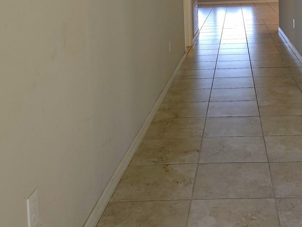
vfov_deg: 26.5
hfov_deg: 35.9
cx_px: 230
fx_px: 454
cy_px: -2
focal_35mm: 52
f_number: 1.7
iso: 250
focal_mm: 6.3
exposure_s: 1/60
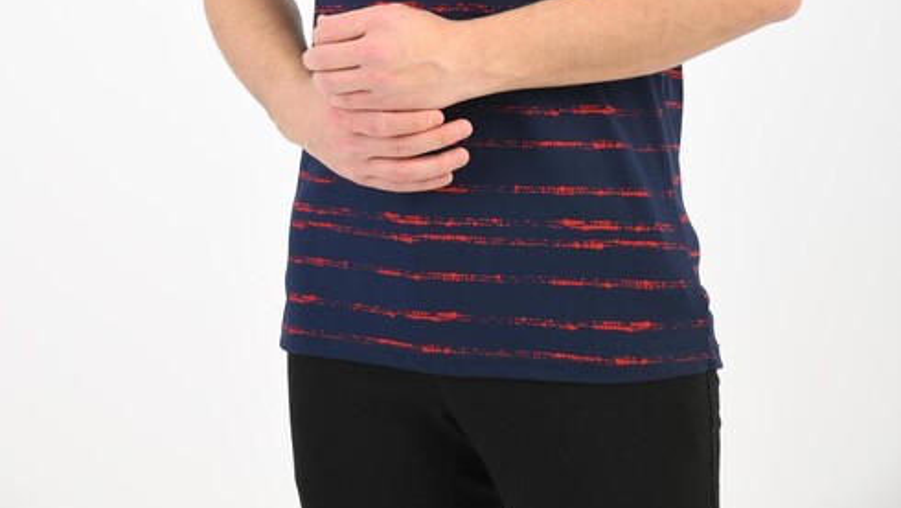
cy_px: -158
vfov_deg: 10.9
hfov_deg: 19.6
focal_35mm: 109
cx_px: 445
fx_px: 2605
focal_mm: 68
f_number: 7.1
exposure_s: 1/160
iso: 100
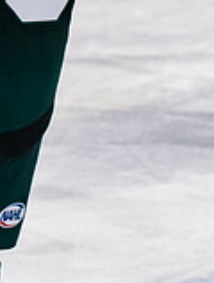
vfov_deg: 2.8
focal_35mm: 693
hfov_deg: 2.2
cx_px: -63
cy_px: -140
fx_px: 5689
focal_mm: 102
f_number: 3.5
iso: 1800
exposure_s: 1/800
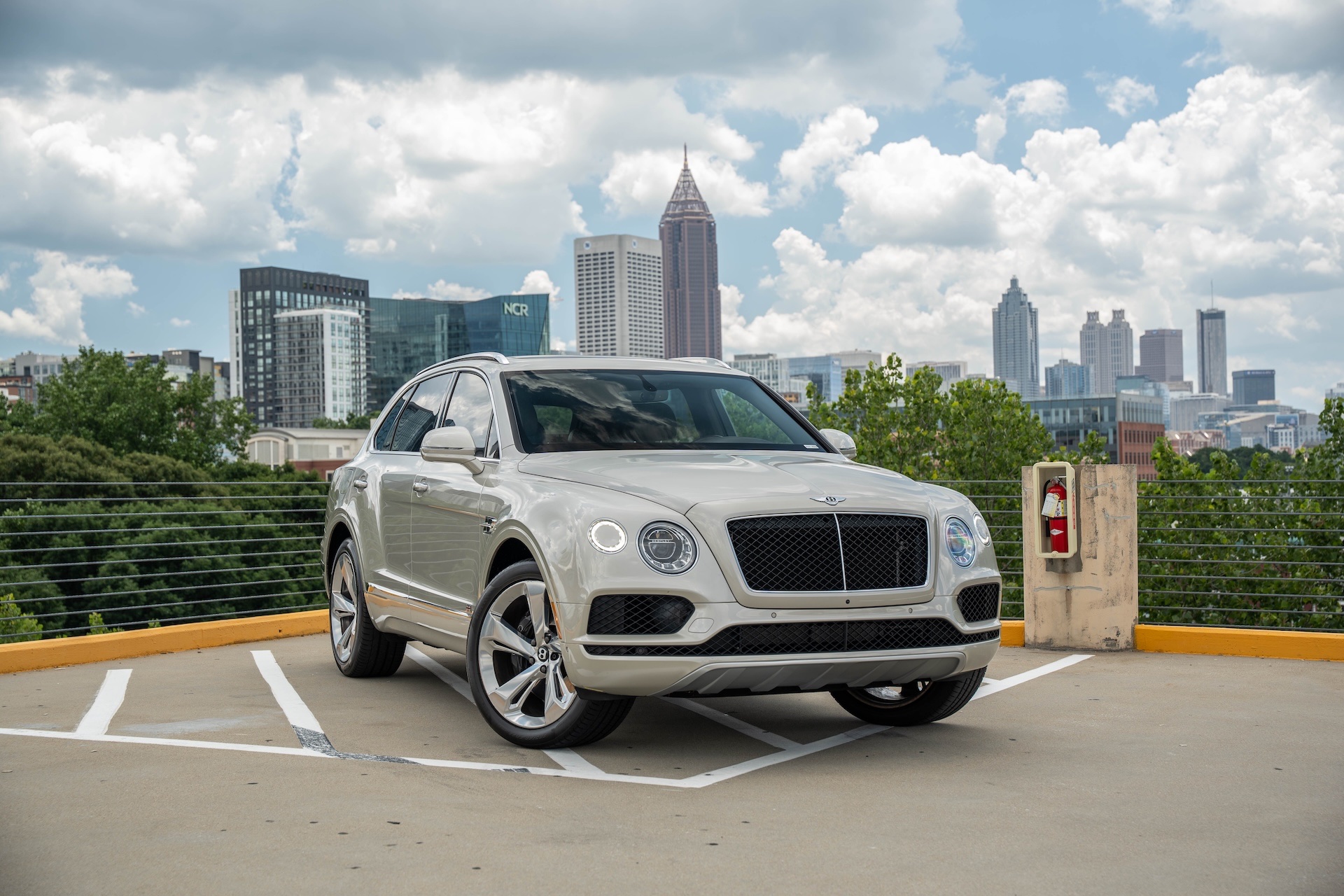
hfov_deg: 40.0
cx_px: 672
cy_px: 448
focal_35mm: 50
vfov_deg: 27.3
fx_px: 1848
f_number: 4
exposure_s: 1/160
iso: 50
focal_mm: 49.5
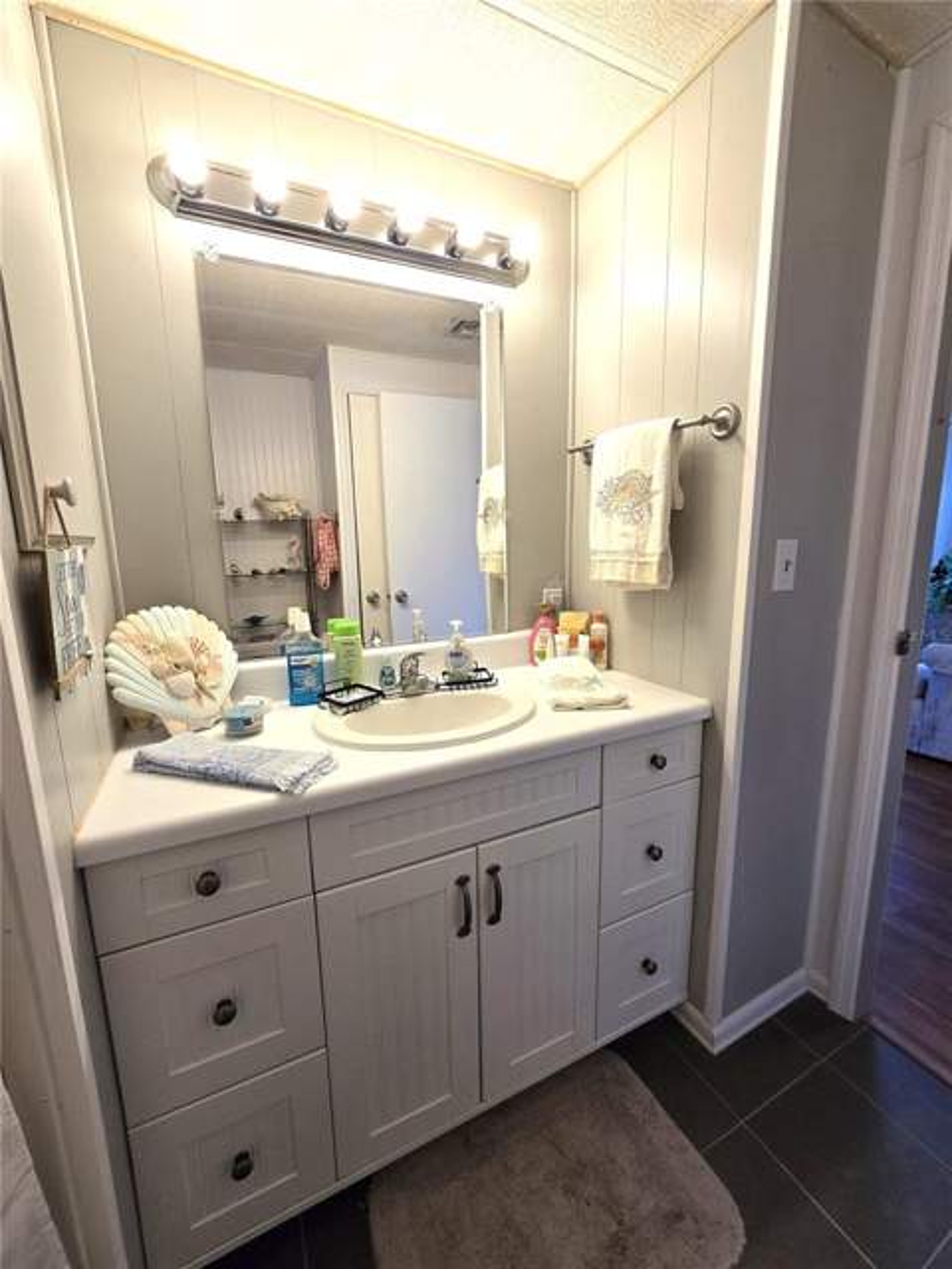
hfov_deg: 89.9
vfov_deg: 106.2
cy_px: 634
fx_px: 477
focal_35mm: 13
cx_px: 476
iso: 64
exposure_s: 1/120
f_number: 2.2
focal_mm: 2.2
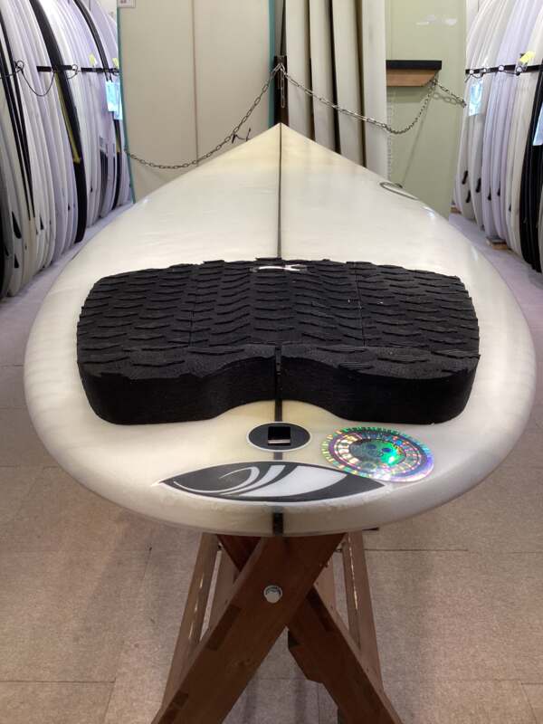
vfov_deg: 58.4
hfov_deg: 45.4
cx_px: 272
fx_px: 648
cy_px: 362
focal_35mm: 31
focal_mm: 3.3
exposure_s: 1/50
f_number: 2.4
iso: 80
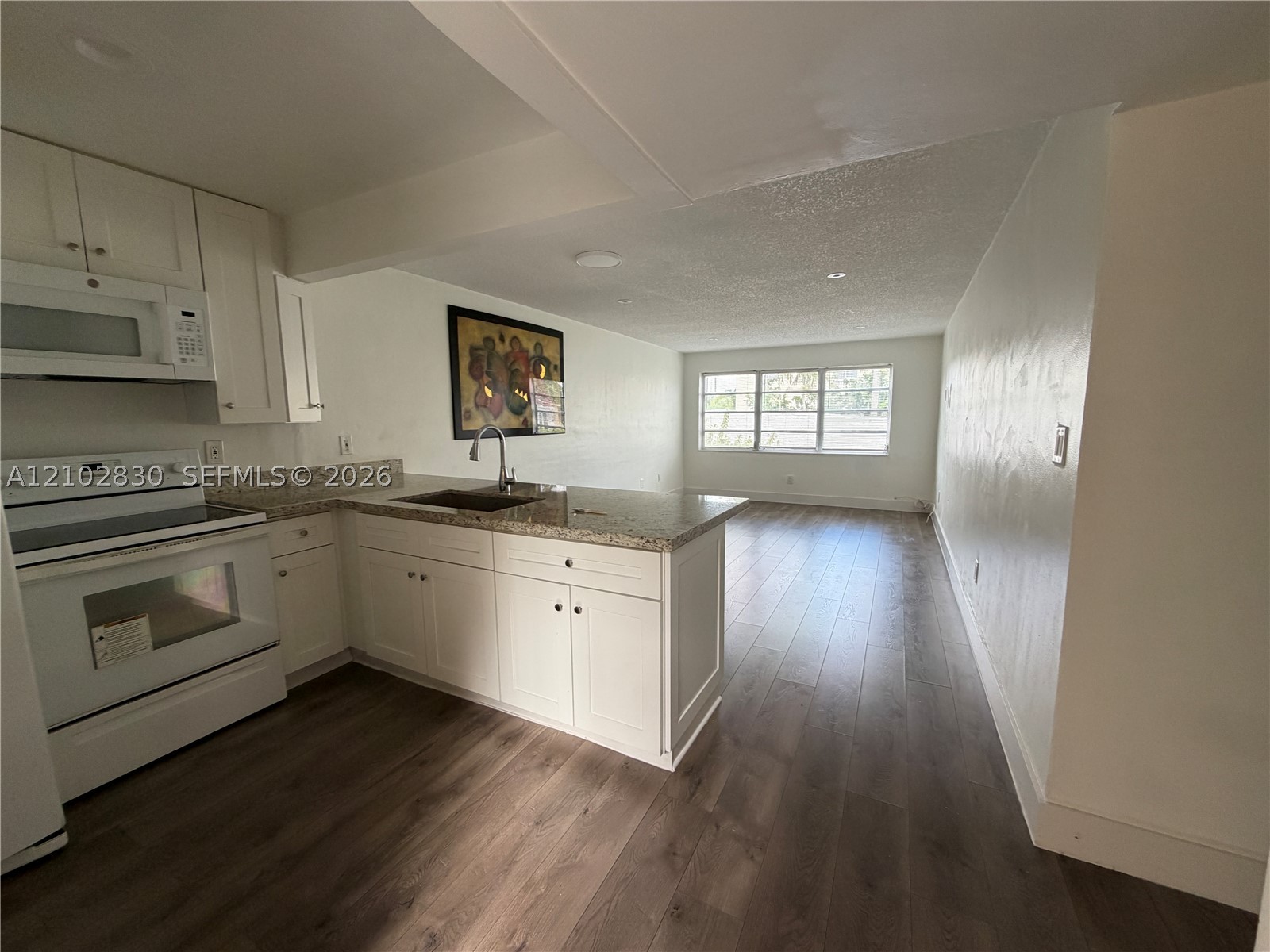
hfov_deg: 102.1
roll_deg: +0.2
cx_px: 635
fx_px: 514
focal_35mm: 14
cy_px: 476
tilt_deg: -7.1
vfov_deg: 85.7
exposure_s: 1/121
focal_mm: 2.22
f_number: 2.2
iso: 200
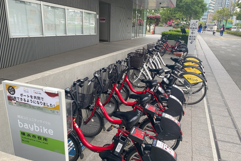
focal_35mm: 28
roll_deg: -1.1
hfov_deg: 65.5
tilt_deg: -16.0
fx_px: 187
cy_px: 82
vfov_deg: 46.4
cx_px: 121
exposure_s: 1/192
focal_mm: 4.25
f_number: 1.8
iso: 32
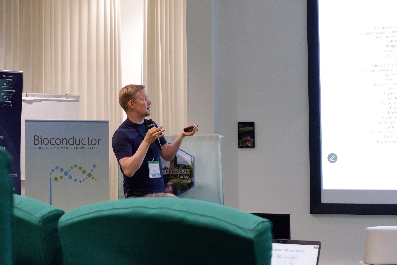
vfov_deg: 20.0
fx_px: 750
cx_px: 198
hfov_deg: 29.6
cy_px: 132
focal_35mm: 68
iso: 6400
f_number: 5.6
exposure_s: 1/160
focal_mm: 45
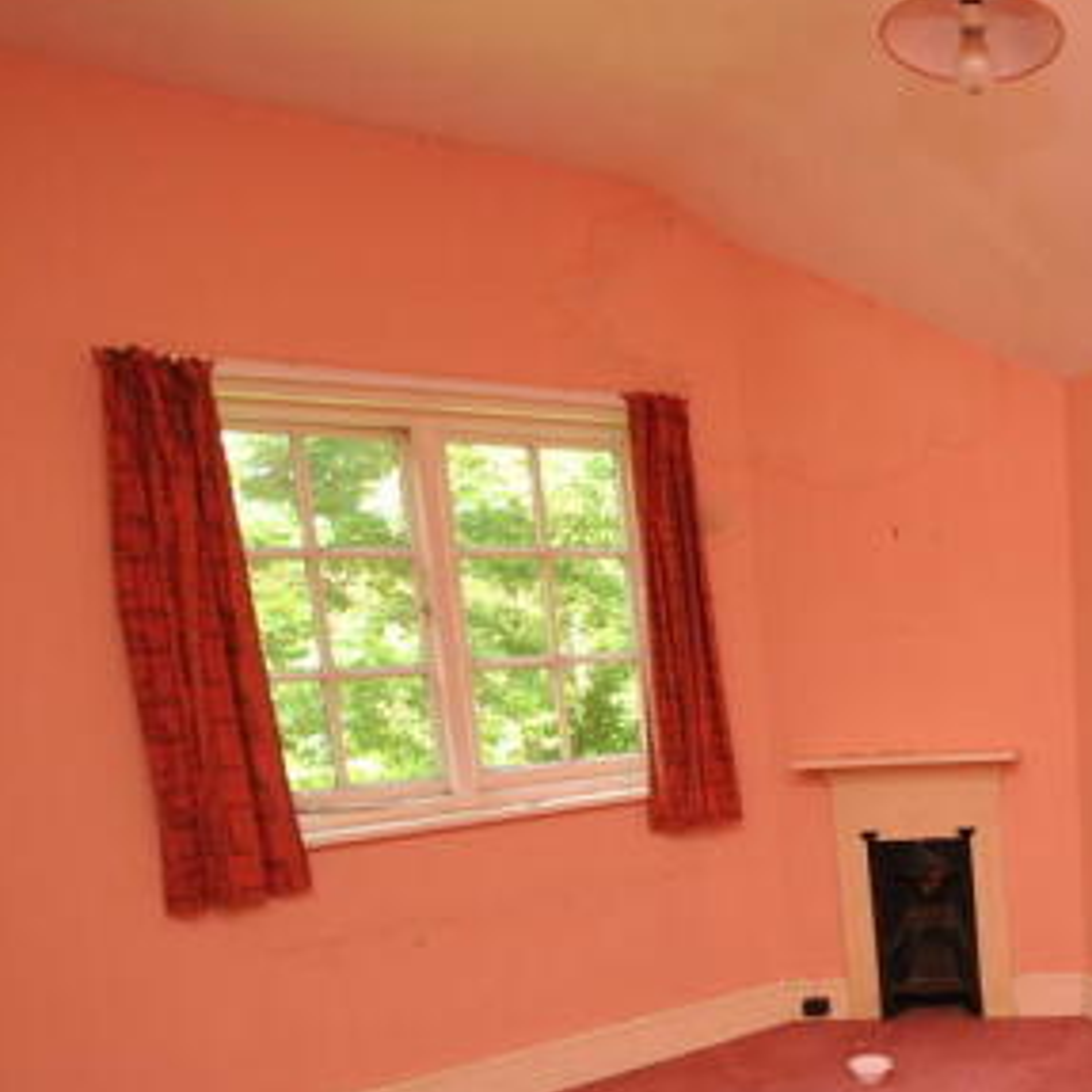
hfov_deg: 46.1
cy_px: 774
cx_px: 1105
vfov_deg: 53.9
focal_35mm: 29
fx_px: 1035
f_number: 4
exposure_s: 1/60
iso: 200
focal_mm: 10
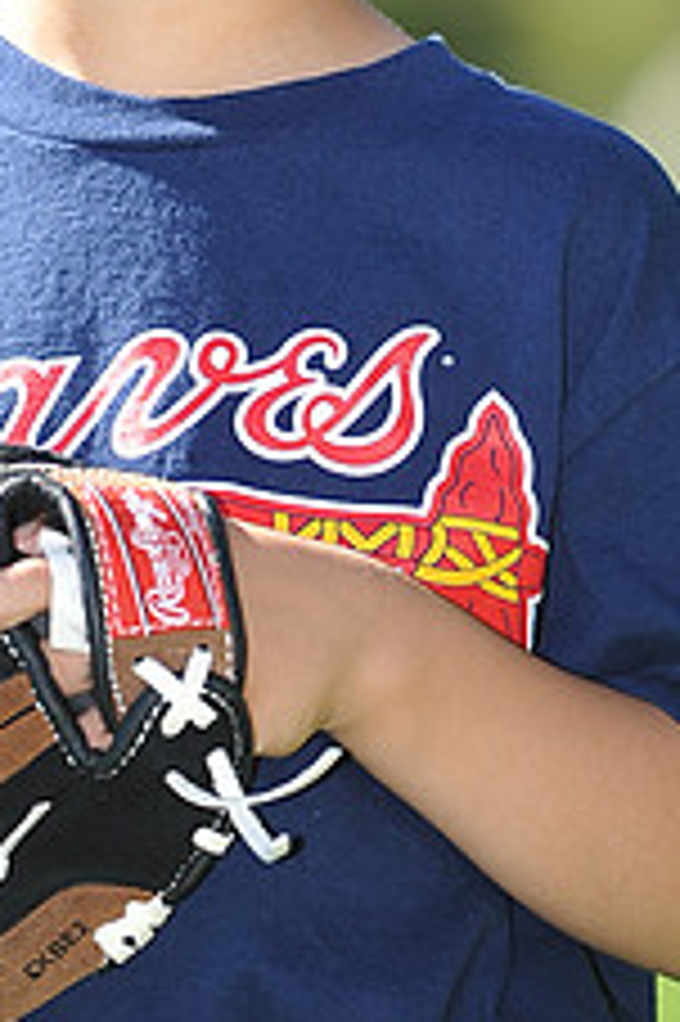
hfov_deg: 2.7
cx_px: 180
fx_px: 14471
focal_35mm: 510
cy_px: -225
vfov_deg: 4.0
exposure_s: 1/500
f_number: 4.5
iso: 200
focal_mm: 200
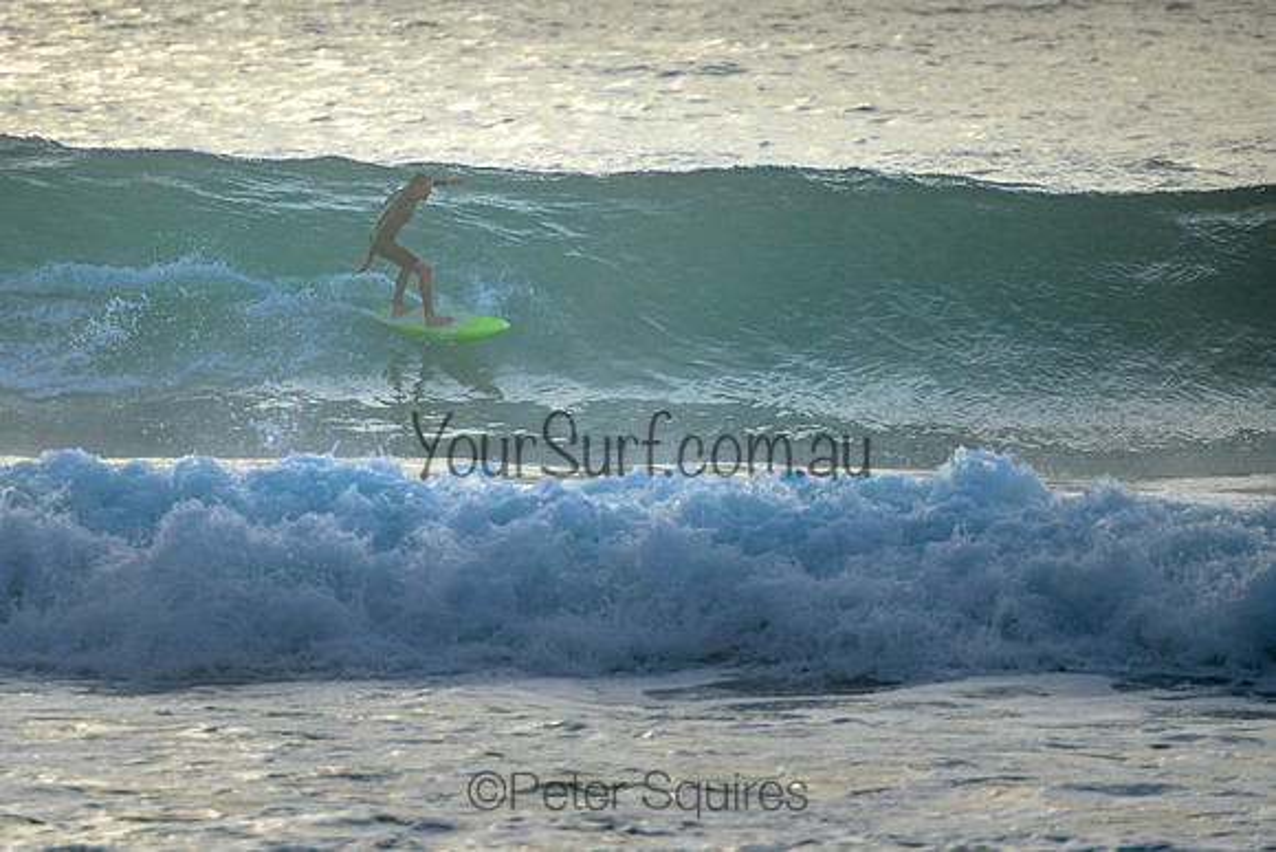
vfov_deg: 2.5
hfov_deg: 3.7
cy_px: 269
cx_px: 515
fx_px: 19491
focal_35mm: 550
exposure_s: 1/2000
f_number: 5.6
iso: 640
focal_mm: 400
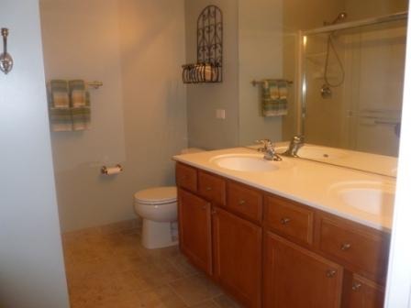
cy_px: 154
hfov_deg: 63.4
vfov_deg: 49.7
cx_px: 206
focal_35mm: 28
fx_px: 332
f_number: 3.3
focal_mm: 5
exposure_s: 1/30
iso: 250
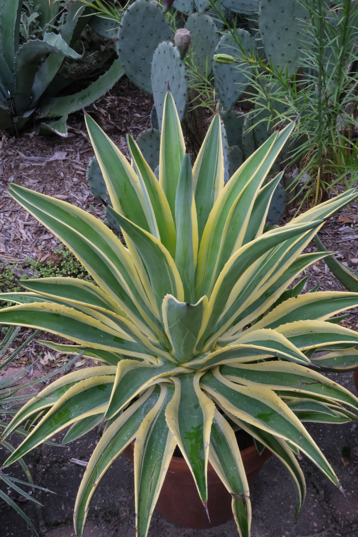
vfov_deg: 54.4
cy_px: 268
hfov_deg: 37.9
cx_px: 179
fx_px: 522
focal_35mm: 35
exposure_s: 1/9
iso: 3200
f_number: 22
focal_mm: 23.3
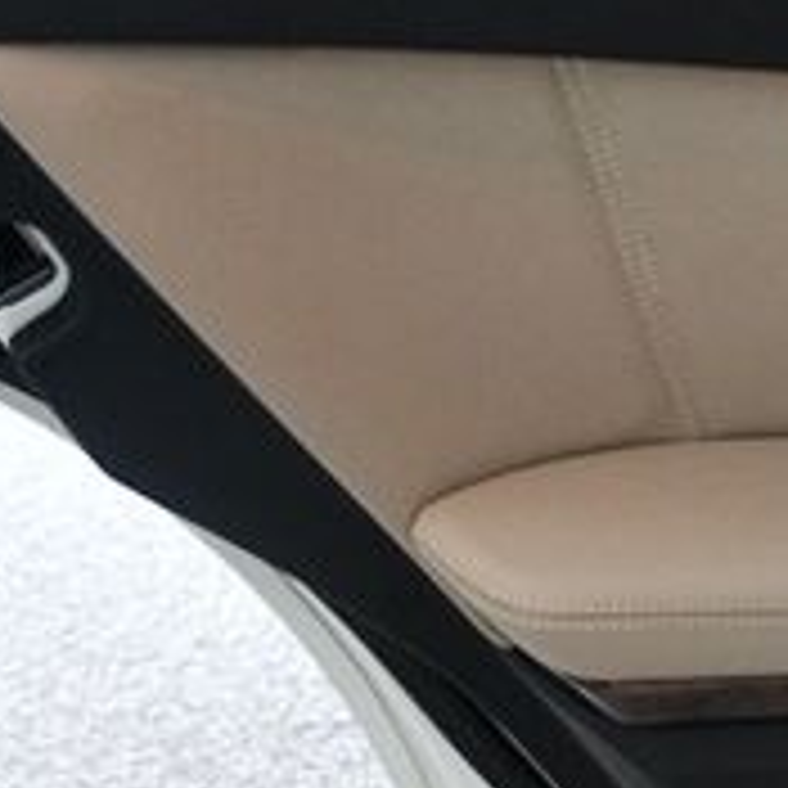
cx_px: 982
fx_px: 3194
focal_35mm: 124
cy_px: 257
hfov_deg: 13.6
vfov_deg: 14.0
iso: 2000
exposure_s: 1/125
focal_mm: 27
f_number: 4
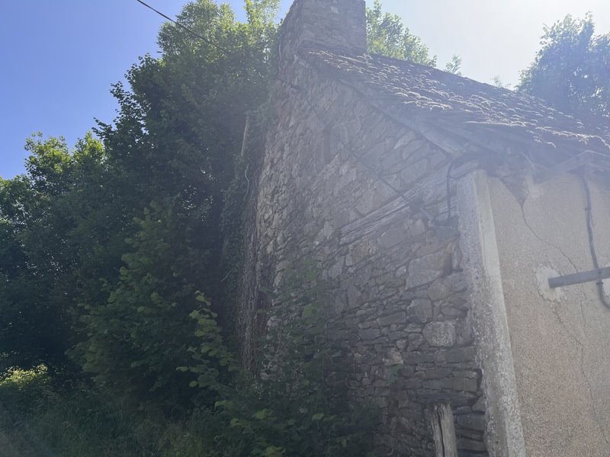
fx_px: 458
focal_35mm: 26
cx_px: 305
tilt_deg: +19.4
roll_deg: +1.4
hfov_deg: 67.3
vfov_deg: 53.1
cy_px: 228
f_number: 1.6
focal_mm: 5.1
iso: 50
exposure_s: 1/1672
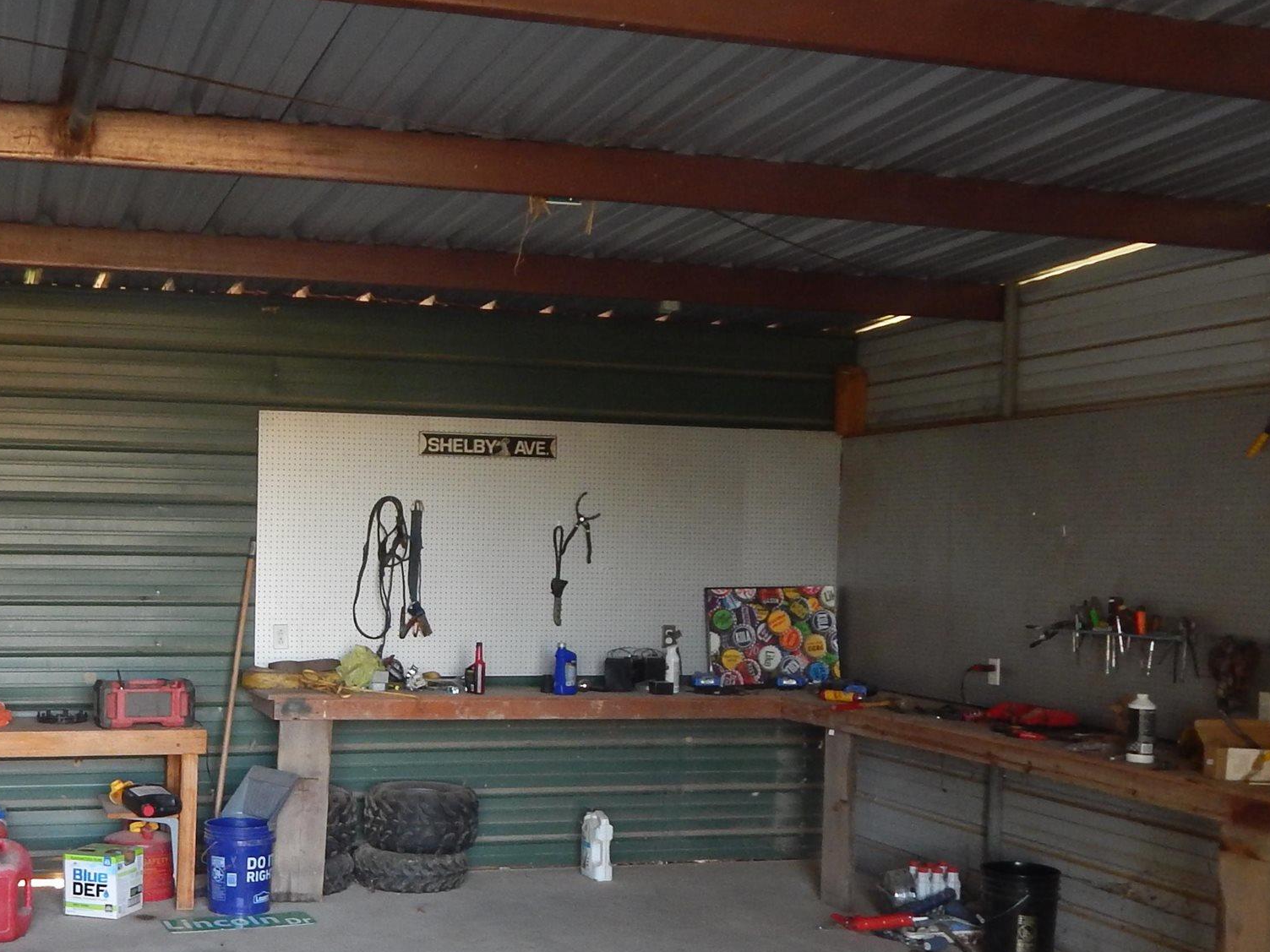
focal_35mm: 47
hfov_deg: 40.0
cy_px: 605
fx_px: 1724
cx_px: 437
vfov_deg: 30.7
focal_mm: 4
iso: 200
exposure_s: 1/30
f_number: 3
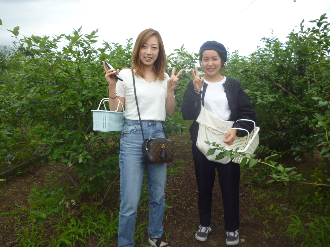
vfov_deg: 49.7
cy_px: 124
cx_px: 165
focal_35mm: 28
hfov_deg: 63.4
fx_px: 267
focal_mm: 5
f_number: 3.1
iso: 100
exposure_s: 1/200
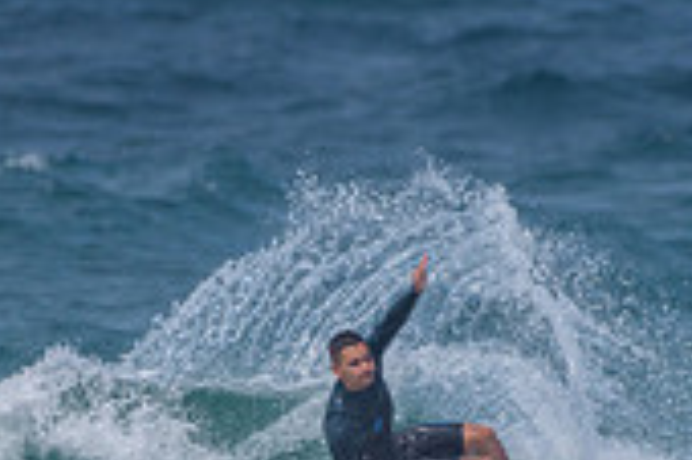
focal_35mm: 2094
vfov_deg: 0.7
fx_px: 40212
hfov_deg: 1.0
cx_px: 403
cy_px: 428
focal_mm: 500
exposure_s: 1/2000
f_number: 5.6
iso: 100
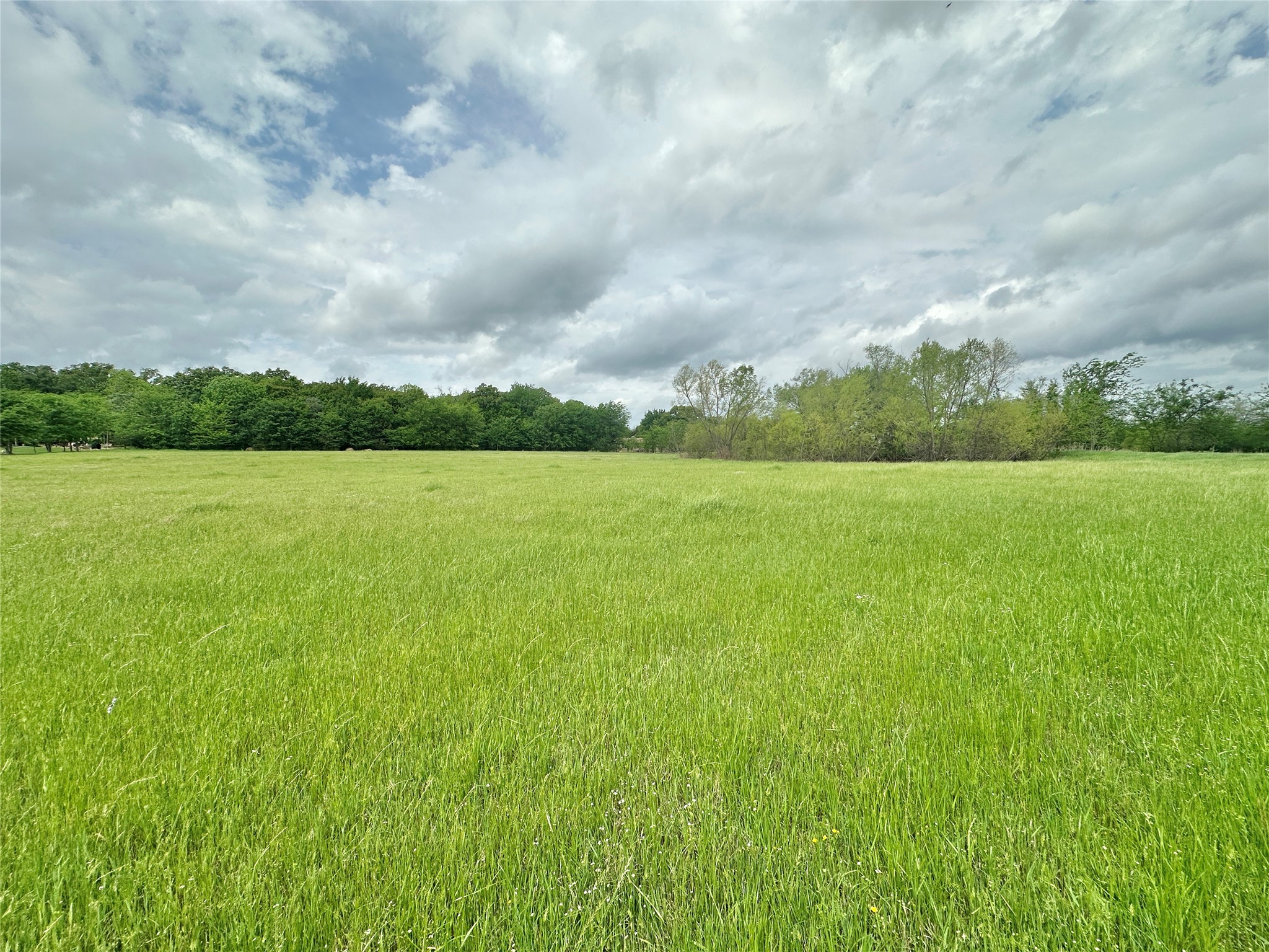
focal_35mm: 14
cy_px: 476
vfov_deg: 85.7
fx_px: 513
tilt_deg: -2.4
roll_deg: -0.2
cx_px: 634
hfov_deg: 102.1
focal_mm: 2.22
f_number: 2.2
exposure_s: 1/2681
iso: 50
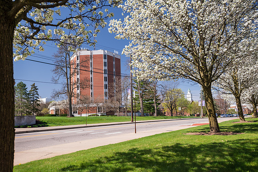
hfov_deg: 58.7
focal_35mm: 32
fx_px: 229
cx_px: 129
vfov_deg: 41.1
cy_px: 86
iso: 400
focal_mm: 32
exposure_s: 1/400
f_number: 5
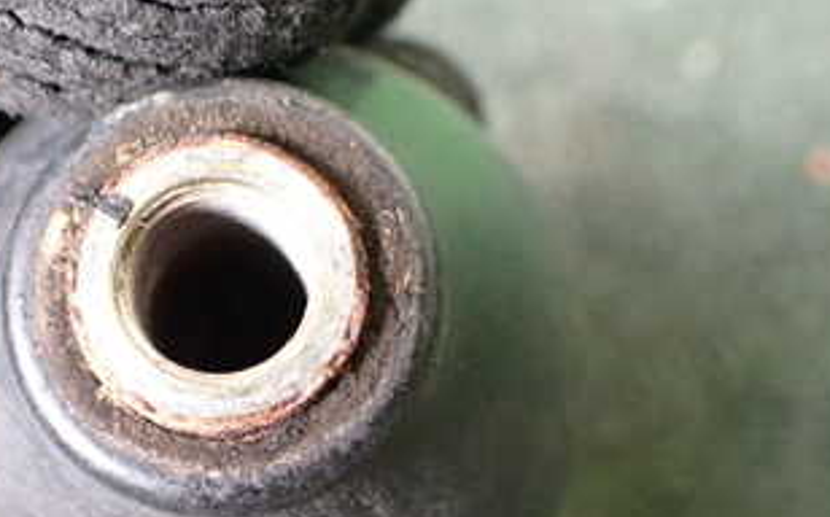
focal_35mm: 62
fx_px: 1401
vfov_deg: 20.9
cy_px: 275
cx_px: 210
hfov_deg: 32.4
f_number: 2.3
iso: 800
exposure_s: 1/80
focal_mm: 5.4
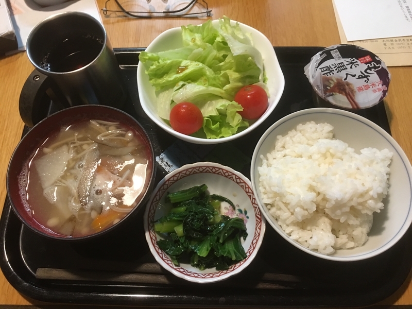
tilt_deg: -64.9
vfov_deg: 48.2
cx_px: 206
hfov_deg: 61.7
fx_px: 345
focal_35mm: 29
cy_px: 154
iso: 80
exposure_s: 1/10
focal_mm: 4.15
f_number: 2.2
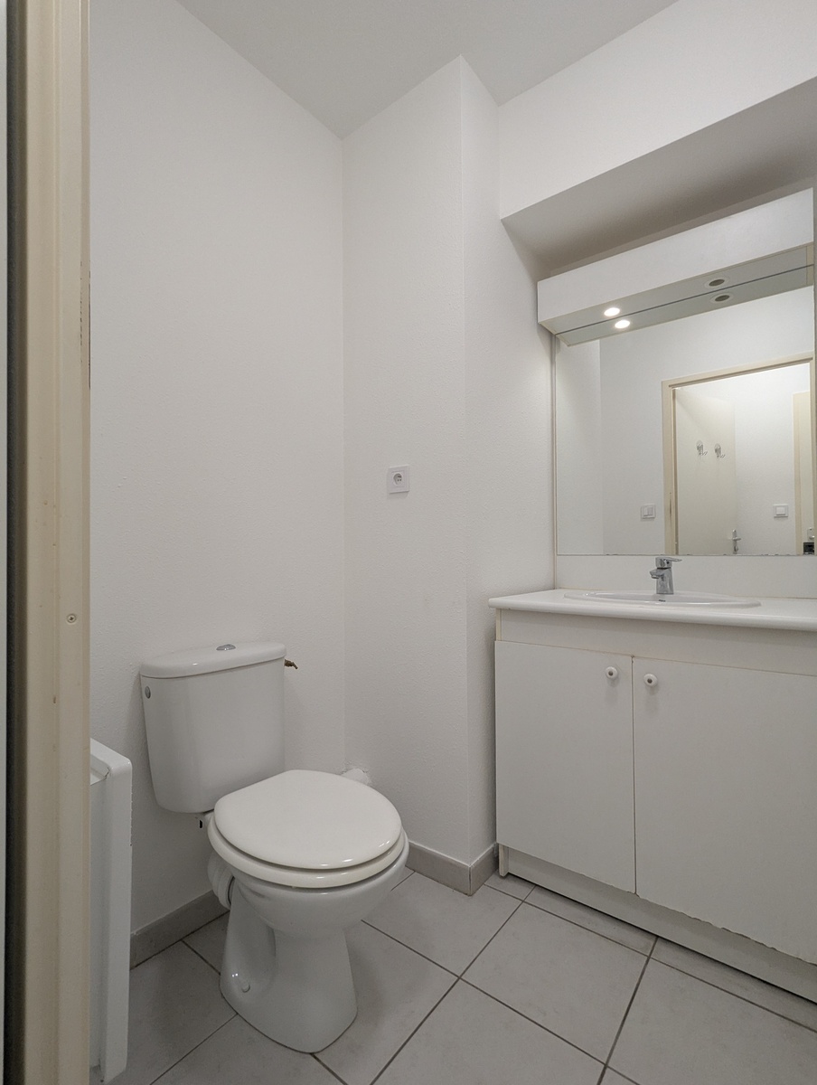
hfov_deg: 78.3
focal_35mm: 16
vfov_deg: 94.4
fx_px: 502
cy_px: 542
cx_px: 408
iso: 101
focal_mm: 2.35
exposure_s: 1/32.5
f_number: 2.2
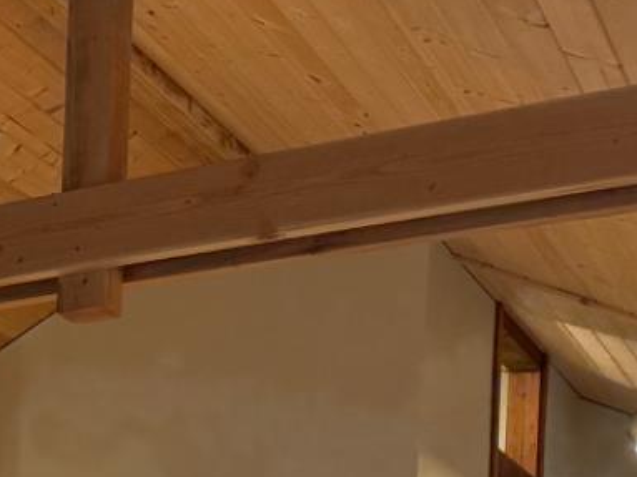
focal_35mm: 94
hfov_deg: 18.9
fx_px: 1729
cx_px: -258
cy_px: 888
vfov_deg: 13.8
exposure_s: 1/60
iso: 200
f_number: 1.78
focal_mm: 6.76
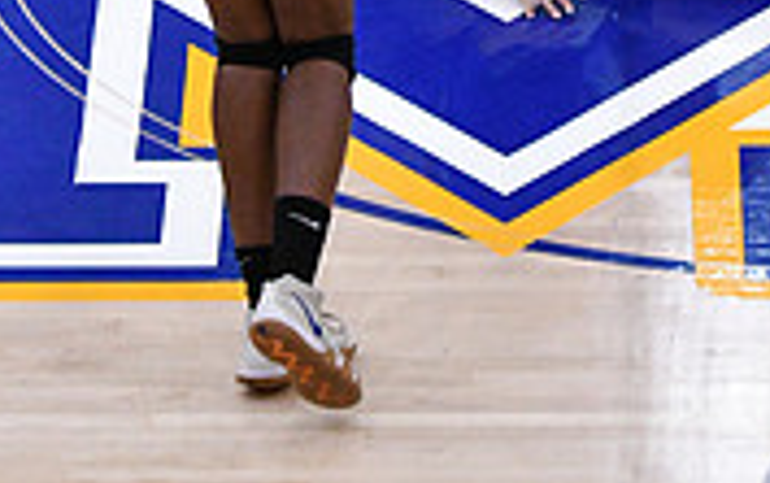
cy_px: -757
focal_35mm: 451
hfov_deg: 4.7
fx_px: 9473
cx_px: 555
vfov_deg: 2.9
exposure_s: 1/1250
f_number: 3.2
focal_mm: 90
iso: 6400
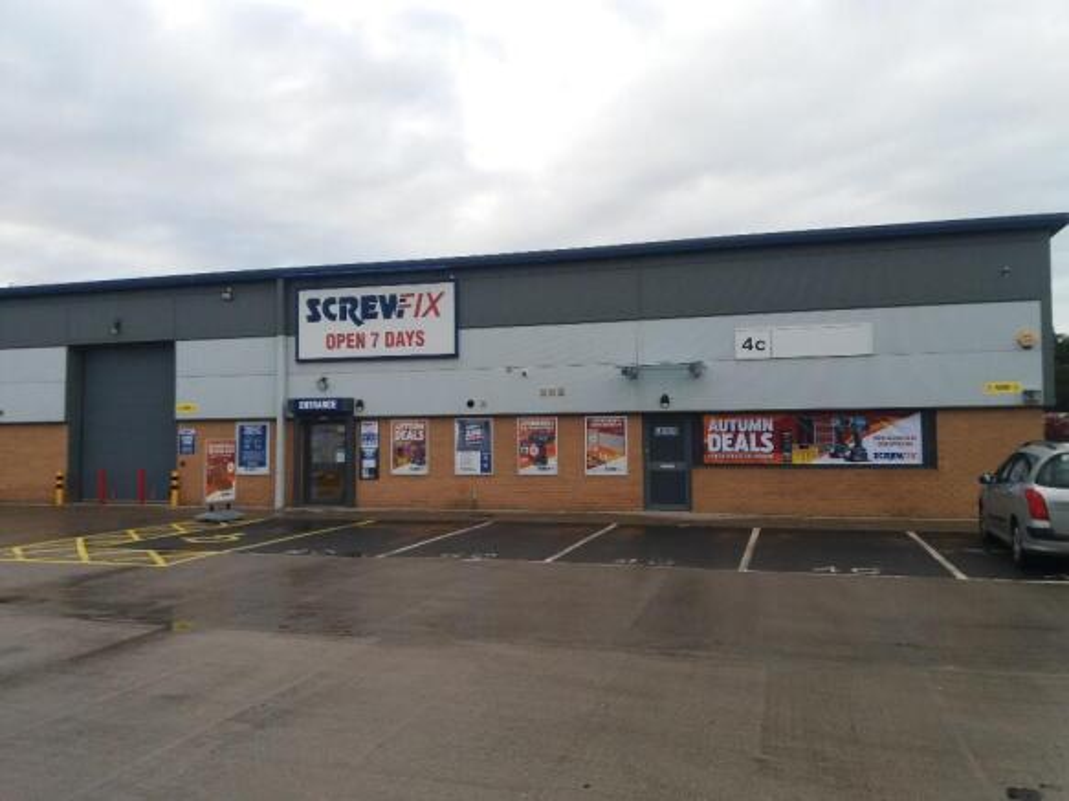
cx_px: 534
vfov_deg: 49.7
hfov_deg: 63.5
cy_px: 400
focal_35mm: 28
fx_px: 865
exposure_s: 1/420
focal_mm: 3.7
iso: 64
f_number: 1.9
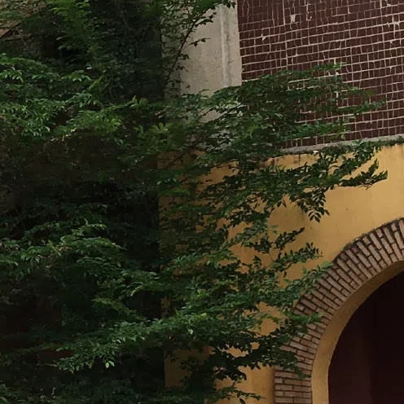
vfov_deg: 14.0
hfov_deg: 13.2
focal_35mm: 124
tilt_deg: +6.9
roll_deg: +0.2
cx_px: -222
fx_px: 1637
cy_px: 279
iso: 25
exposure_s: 1/927
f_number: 2.2
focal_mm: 4.15
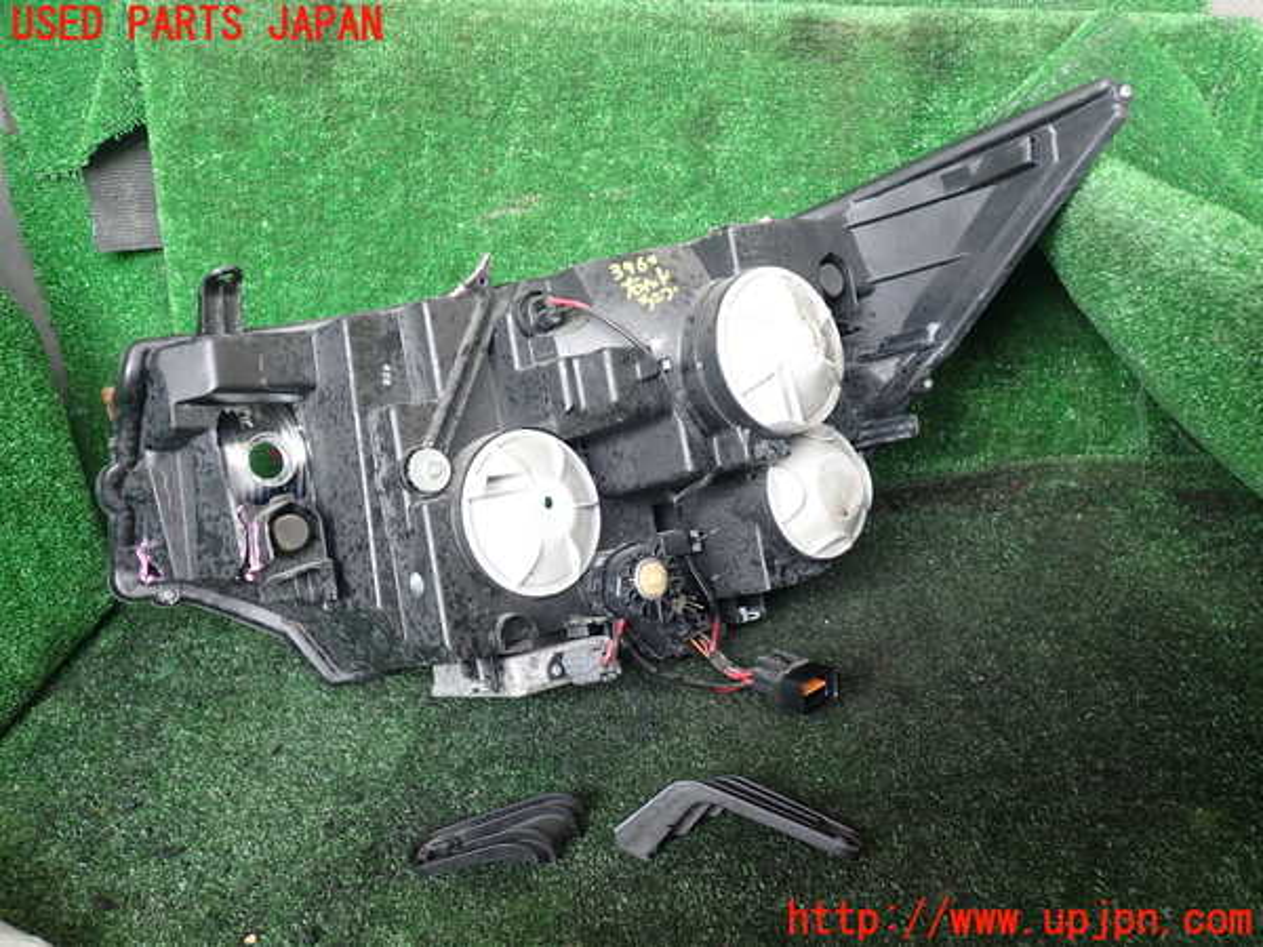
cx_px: 632
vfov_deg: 46.8
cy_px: 474
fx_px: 1095
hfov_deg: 60.0
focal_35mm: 30
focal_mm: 5.4
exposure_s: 1/60
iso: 160
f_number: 2.3
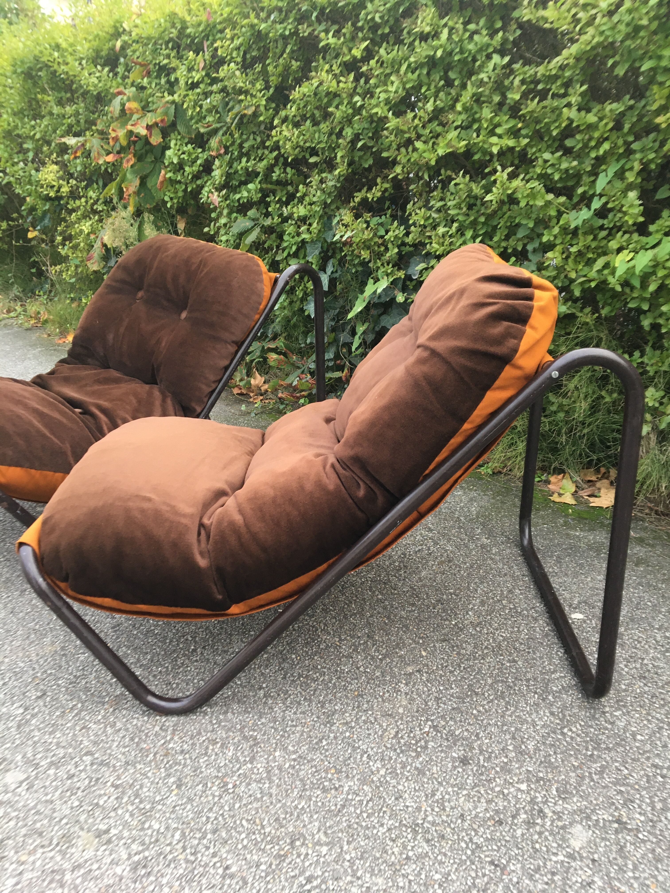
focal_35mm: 29
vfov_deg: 61.7
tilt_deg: -22.4
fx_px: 748
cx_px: 335
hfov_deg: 48.2
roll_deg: +3.3
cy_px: 446
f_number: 2.2
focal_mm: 4.15
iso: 100
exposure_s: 1/33
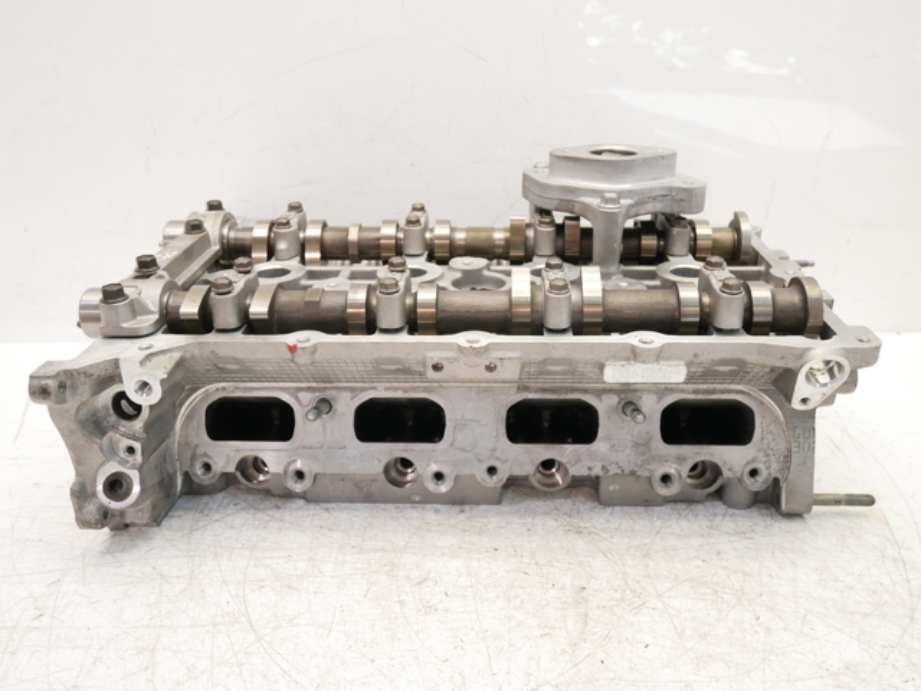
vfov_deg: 46.8
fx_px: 798
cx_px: 460
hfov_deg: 60.0
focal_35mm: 30
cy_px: 346
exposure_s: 1/60
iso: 640
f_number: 3.8
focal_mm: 15
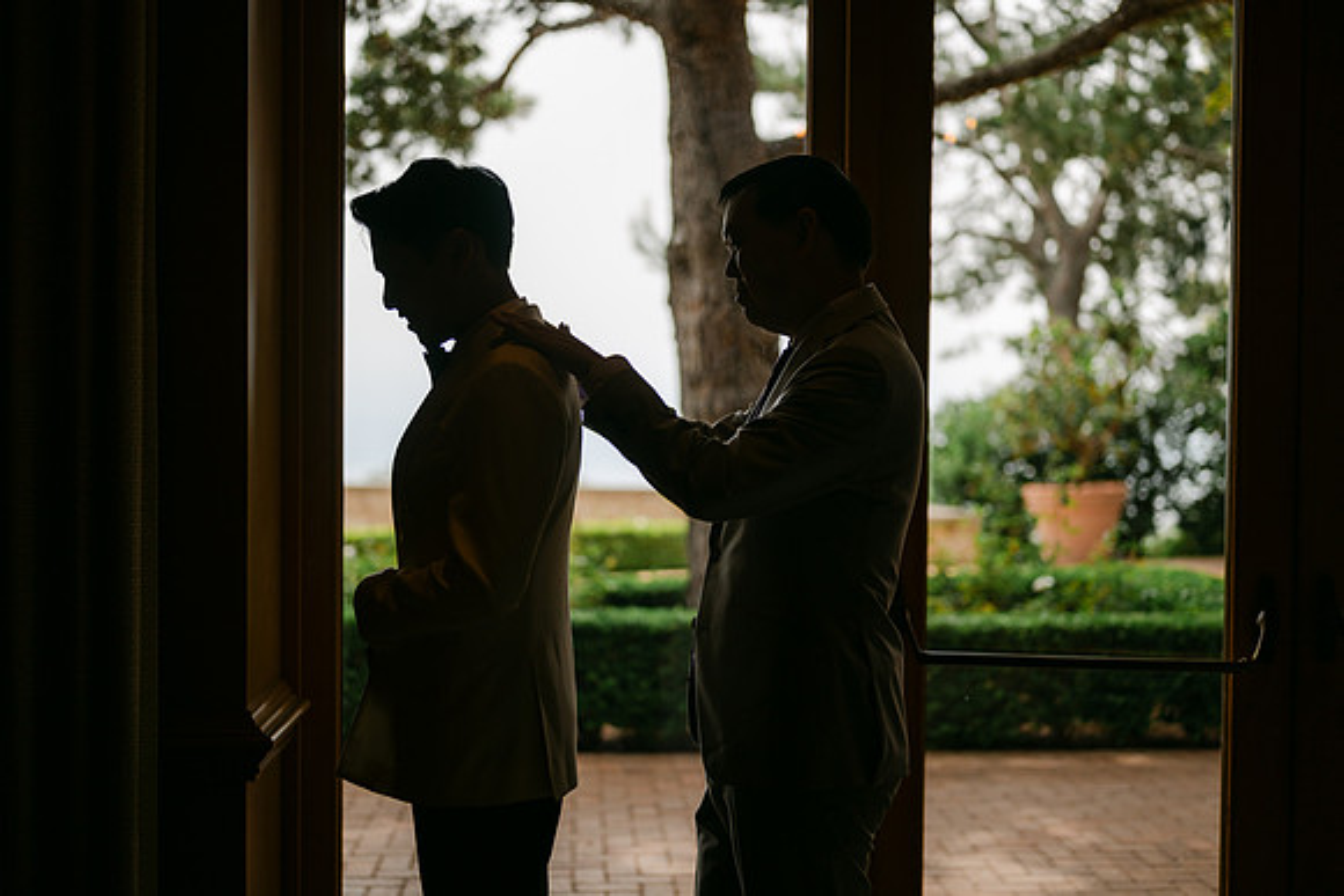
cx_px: 672
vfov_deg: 27.0
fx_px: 1867
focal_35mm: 50
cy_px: 448
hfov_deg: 39.6
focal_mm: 50
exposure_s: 1/2500
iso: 64
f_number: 1.8
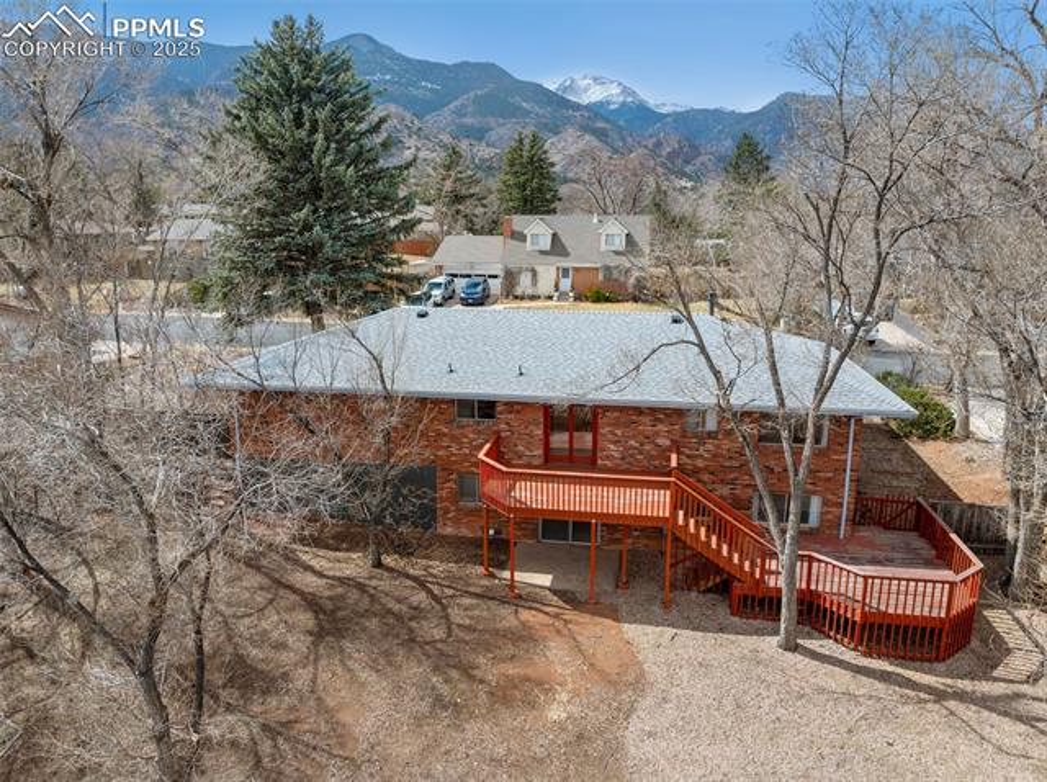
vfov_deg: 56.7
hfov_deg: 71.7
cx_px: 524
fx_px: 725
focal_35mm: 24
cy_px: 391
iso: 120
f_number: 2.8
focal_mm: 12.29
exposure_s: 1/1600
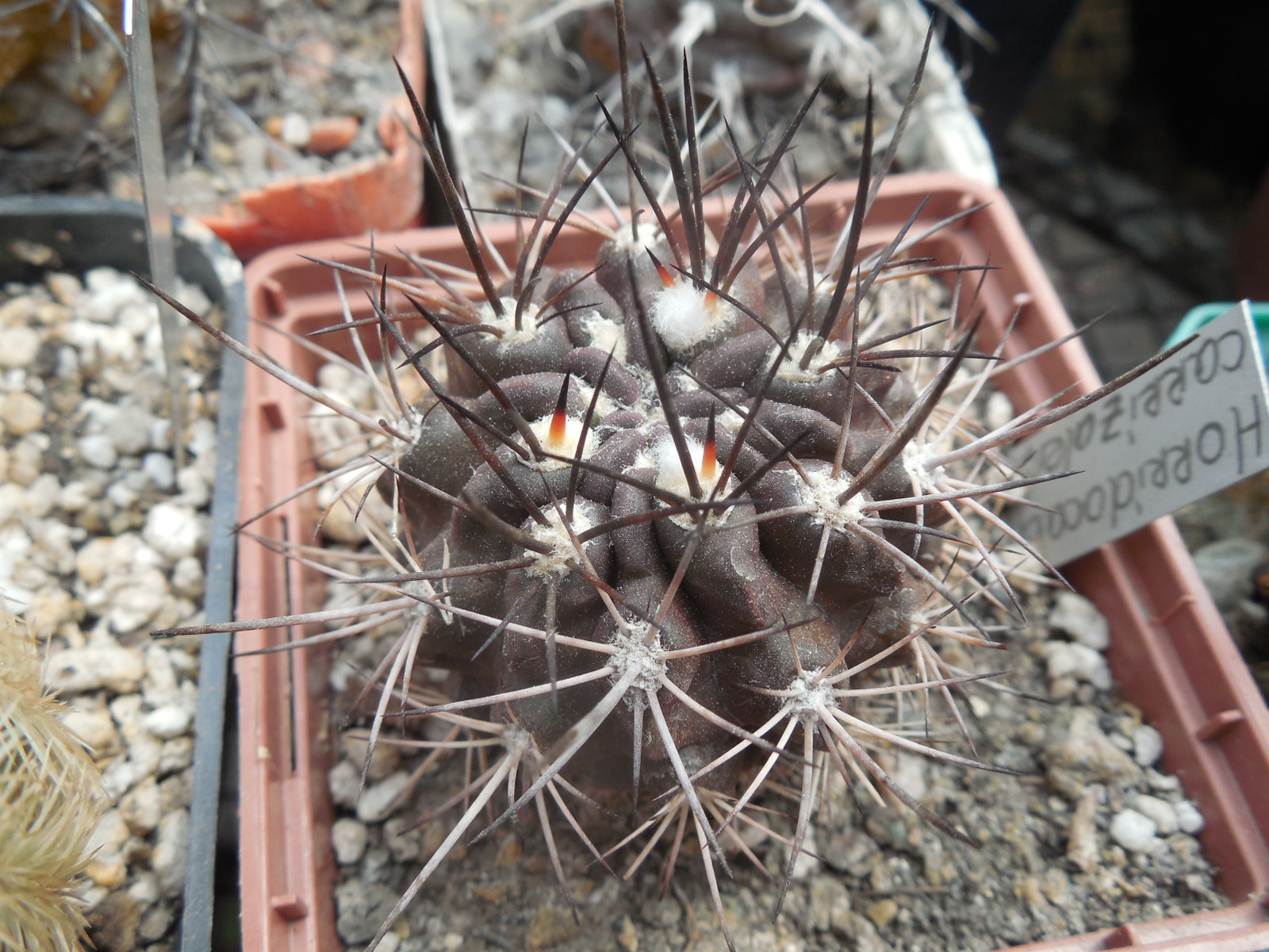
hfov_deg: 58.4
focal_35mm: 31
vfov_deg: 45.4
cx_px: 634
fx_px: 1136
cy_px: 476
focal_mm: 5.6
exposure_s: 1/200
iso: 125
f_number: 3.6
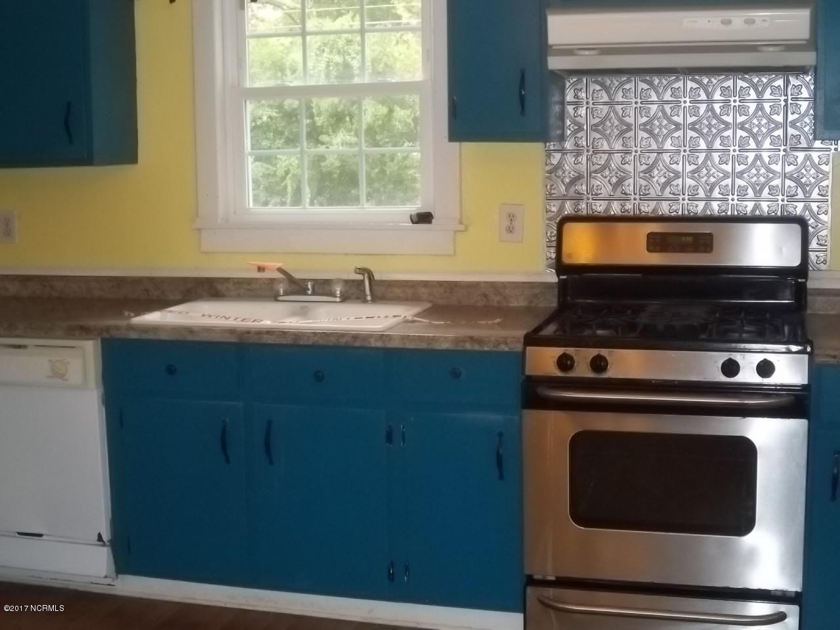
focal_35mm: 47
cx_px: 420
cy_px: 315
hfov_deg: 40.4
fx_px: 1141
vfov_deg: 30.9
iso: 320
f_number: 4.58
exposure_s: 1/40
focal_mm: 8.3
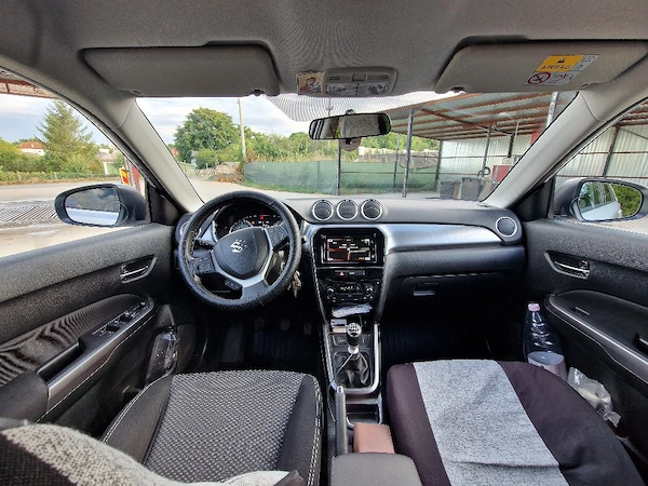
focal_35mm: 13
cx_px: 324
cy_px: 243
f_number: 2.2
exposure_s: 1/100
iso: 100
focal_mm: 2.2
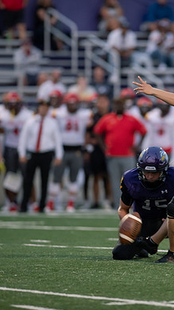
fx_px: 3896
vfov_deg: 4.6
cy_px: 155
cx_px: 161
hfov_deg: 2.6
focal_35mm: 474
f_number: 2.8
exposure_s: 1/800
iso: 2500
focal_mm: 300
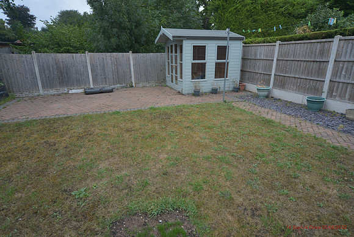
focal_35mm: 20
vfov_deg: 62.0
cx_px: 177
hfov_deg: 84.0
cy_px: 118
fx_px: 197
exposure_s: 1/200
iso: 400
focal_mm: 20
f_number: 5.6
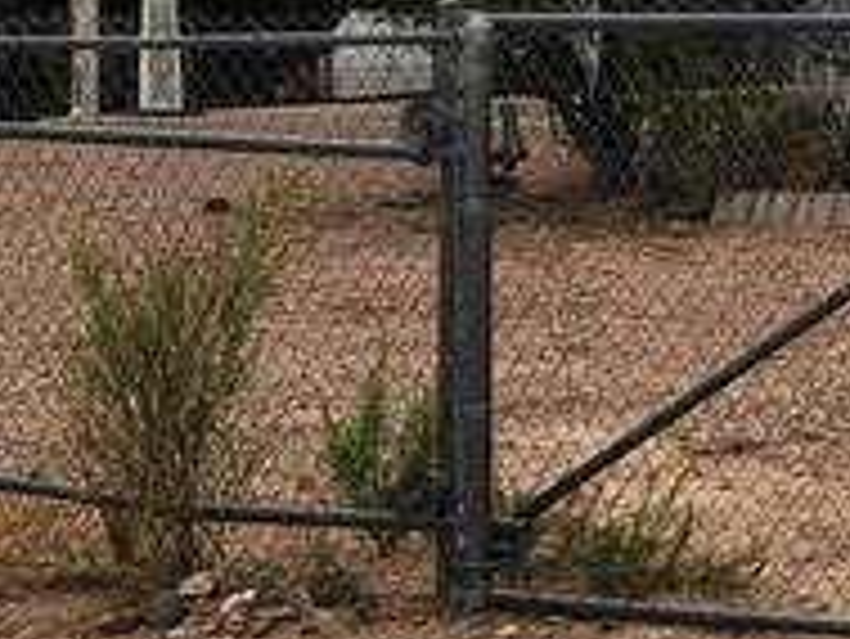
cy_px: -14
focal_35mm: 156
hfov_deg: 10.5
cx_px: 2154
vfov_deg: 9.5
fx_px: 3833
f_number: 1.8
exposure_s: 1/3300
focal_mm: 5.4
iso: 20
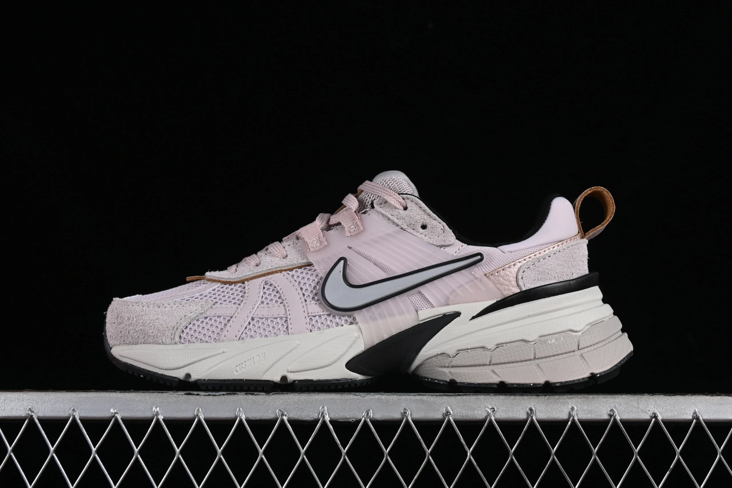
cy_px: 244
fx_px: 1525
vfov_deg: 18.2
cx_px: 366
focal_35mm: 75
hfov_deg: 27.0
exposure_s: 1/80
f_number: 8
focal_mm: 50
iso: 160
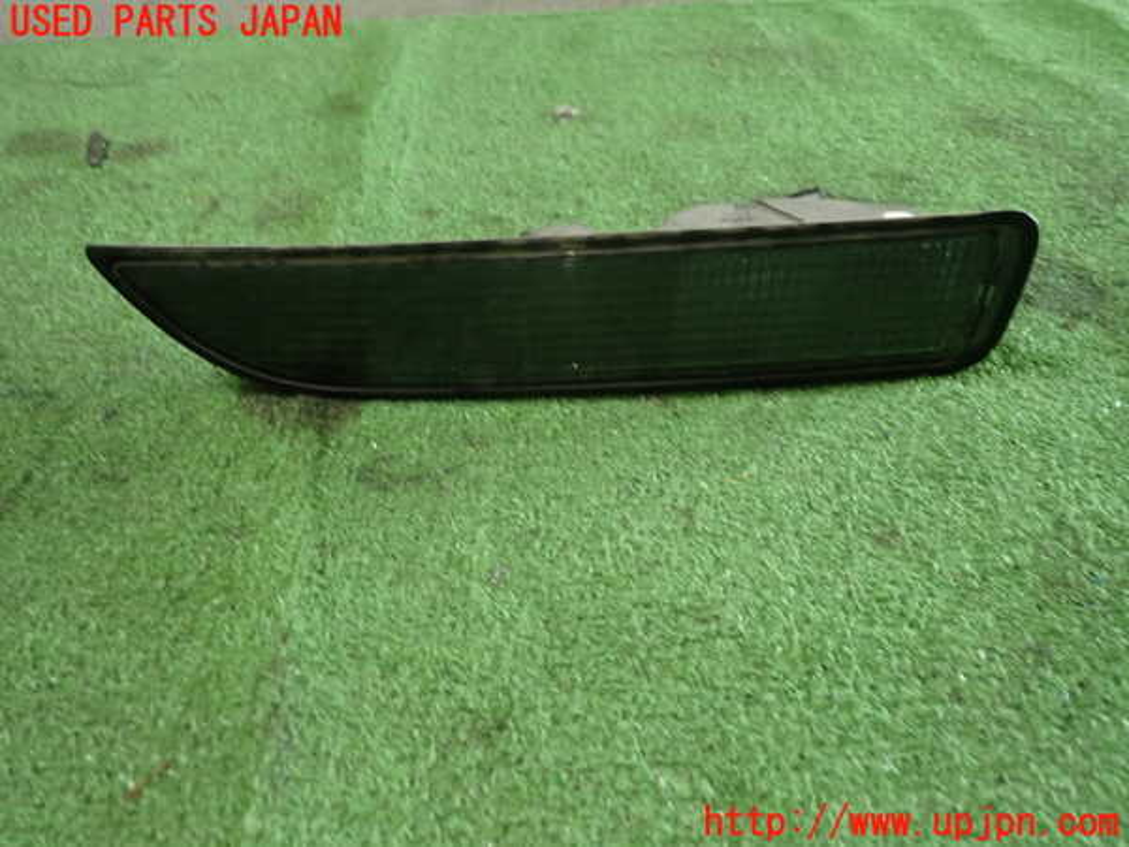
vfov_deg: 46.8
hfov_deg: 60.0
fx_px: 978
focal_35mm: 30
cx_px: 564
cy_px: 424
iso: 320
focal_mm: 5.4
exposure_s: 1/30
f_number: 2.3
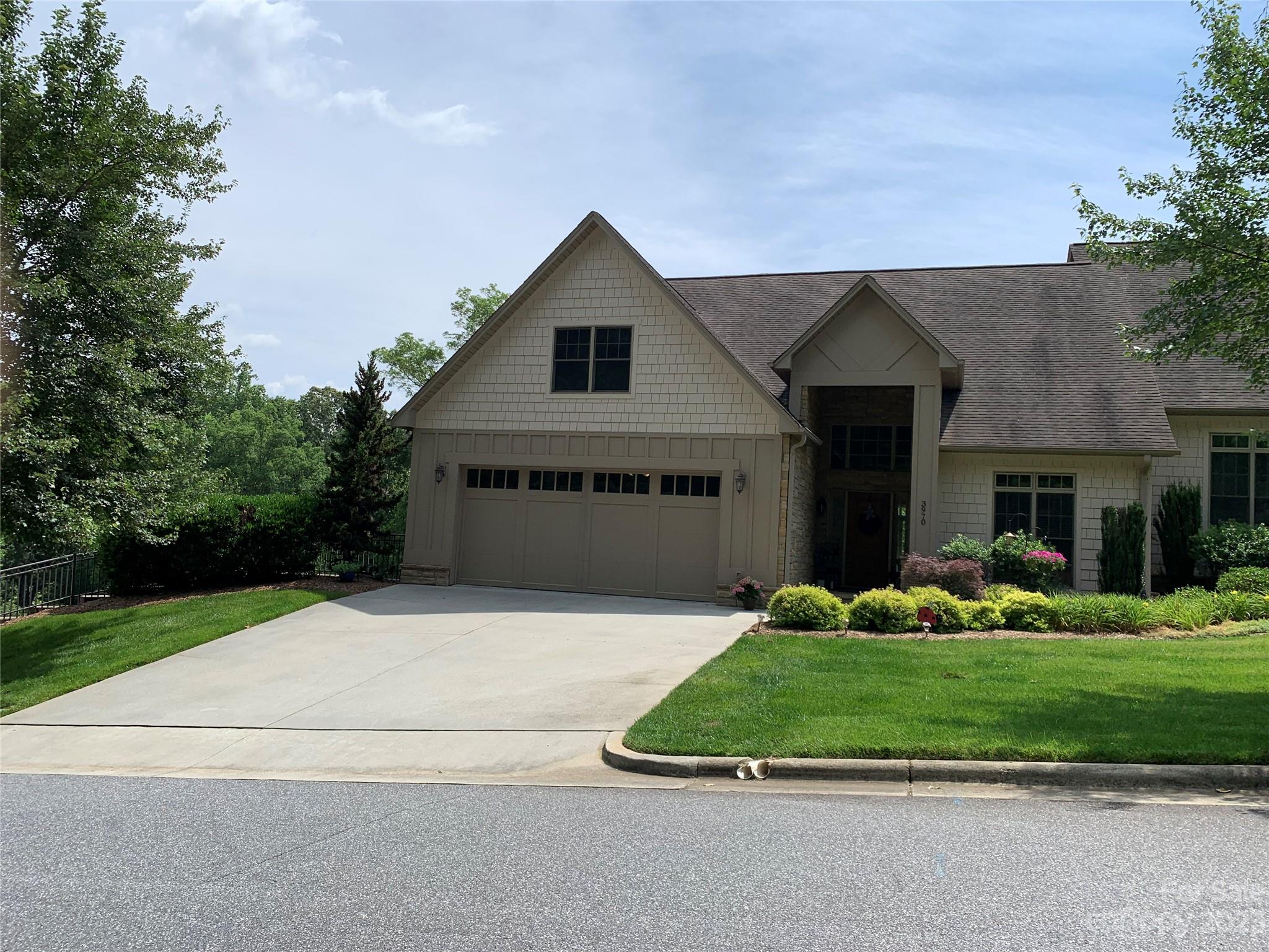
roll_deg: -3.3
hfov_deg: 67.3
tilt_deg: +3.3
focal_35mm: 26
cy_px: 476
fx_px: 953
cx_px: 634
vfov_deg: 53.1
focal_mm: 4.25
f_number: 1.8
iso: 25
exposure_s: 1/3086
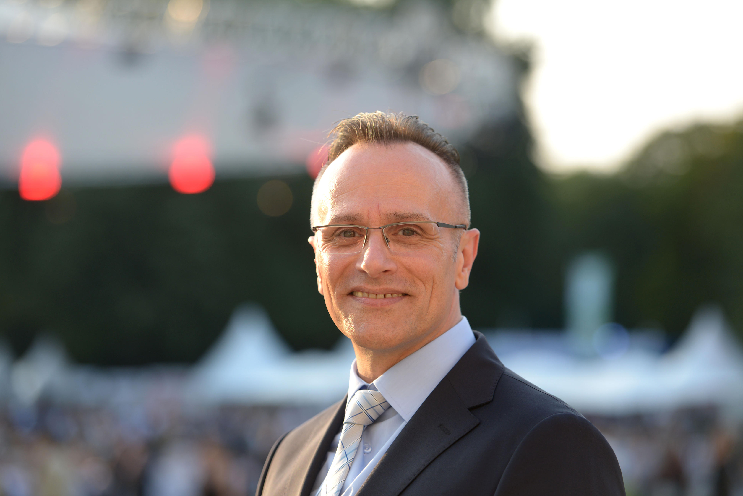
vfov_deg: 11.0
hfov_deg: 16.4
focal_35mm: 125
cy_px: 248
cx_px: 372
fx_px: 2581
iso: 320
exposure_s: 1/1000
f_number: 2.8
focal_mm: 125
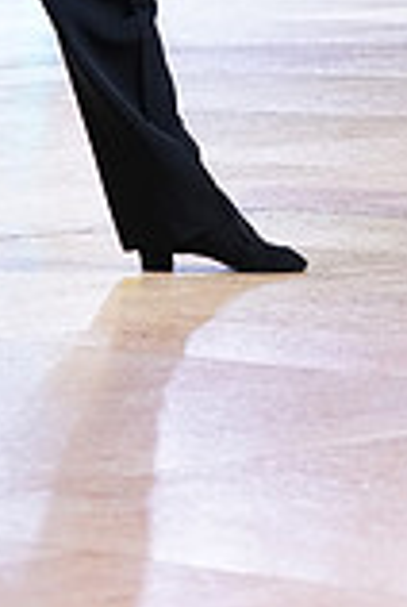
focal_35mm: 271
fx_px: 4575
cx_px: 589
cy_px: -169
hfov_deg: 5.1
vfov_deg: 7.5
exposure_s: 1/250
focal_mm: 74
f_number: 4
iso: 2500
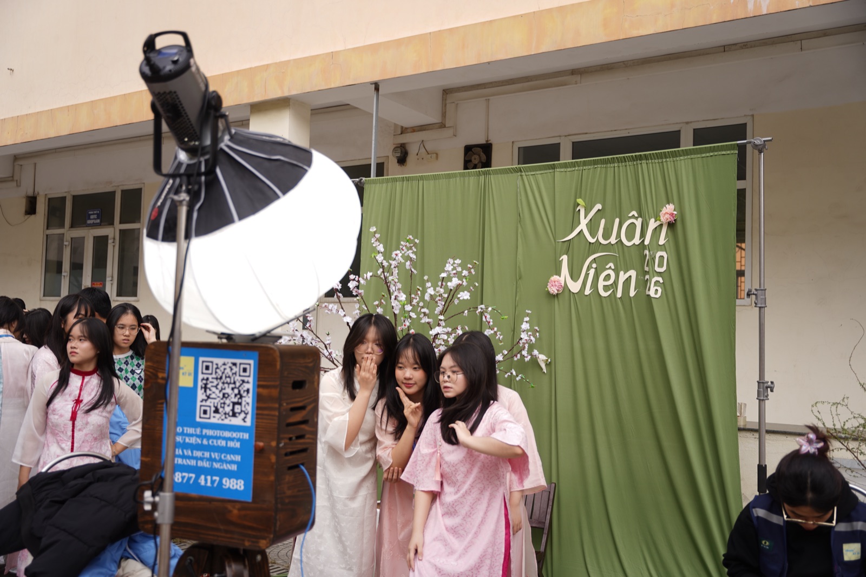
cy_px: 288
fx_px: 866
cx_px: 433
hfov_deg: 53.1
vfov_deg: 36.9
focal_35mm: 36
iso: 80
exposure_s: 1/800
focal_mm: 36
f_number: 2.8
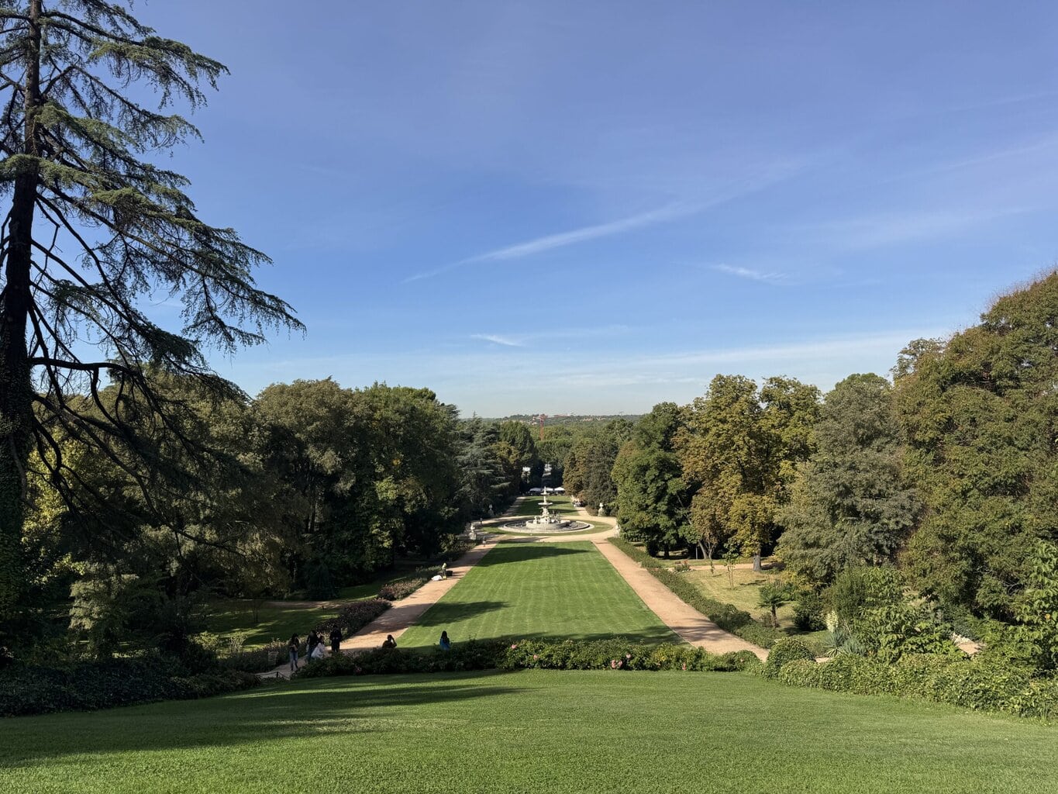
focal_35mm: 24
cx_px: 529
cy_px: 397
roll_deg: +1.0
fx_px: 734
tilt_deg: +3.4
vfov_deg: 56.8
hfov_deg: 71.6
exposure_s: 1/4608
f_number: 1.78
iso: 80
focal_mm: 6.76
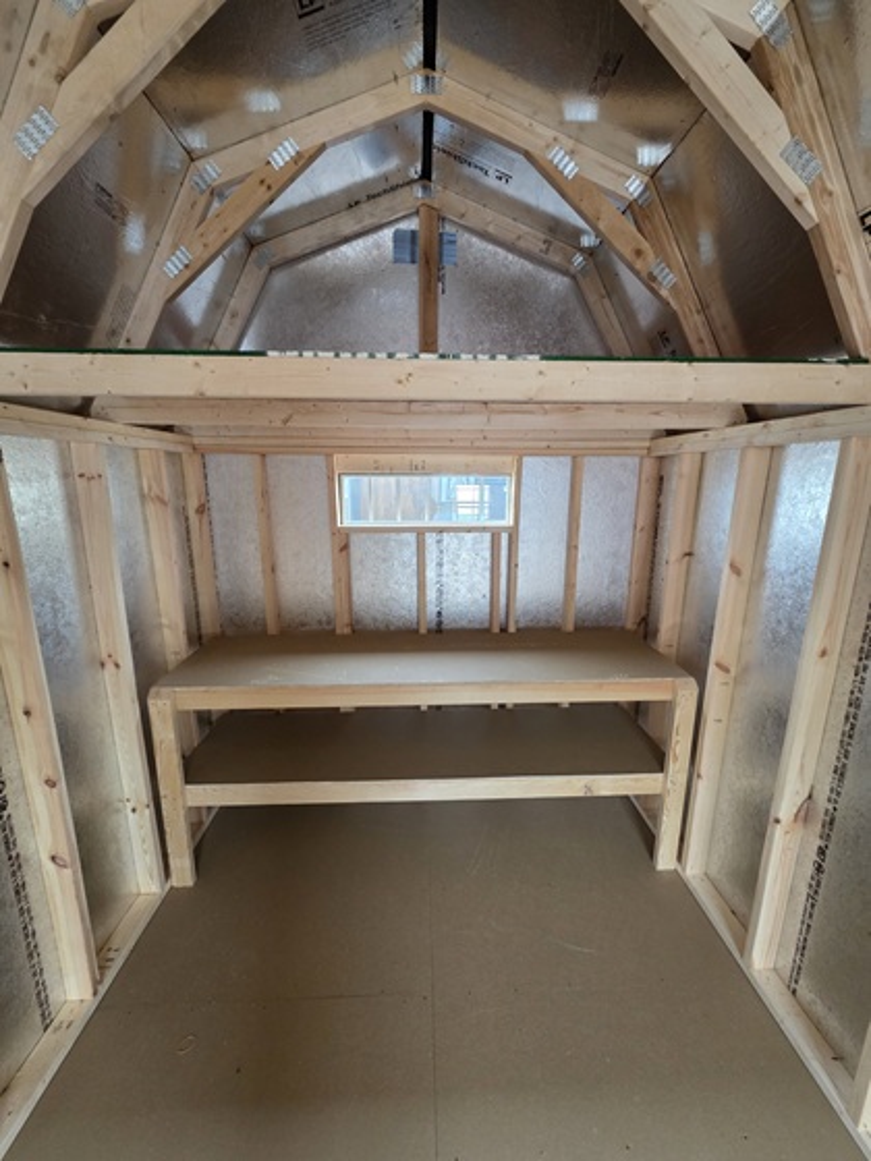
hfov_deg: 89.9
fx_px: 436
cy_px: 580
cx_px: 436
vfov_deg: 106.2
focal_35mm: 13
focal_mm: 2.2
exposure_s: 1/100
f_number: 1.9
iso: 320
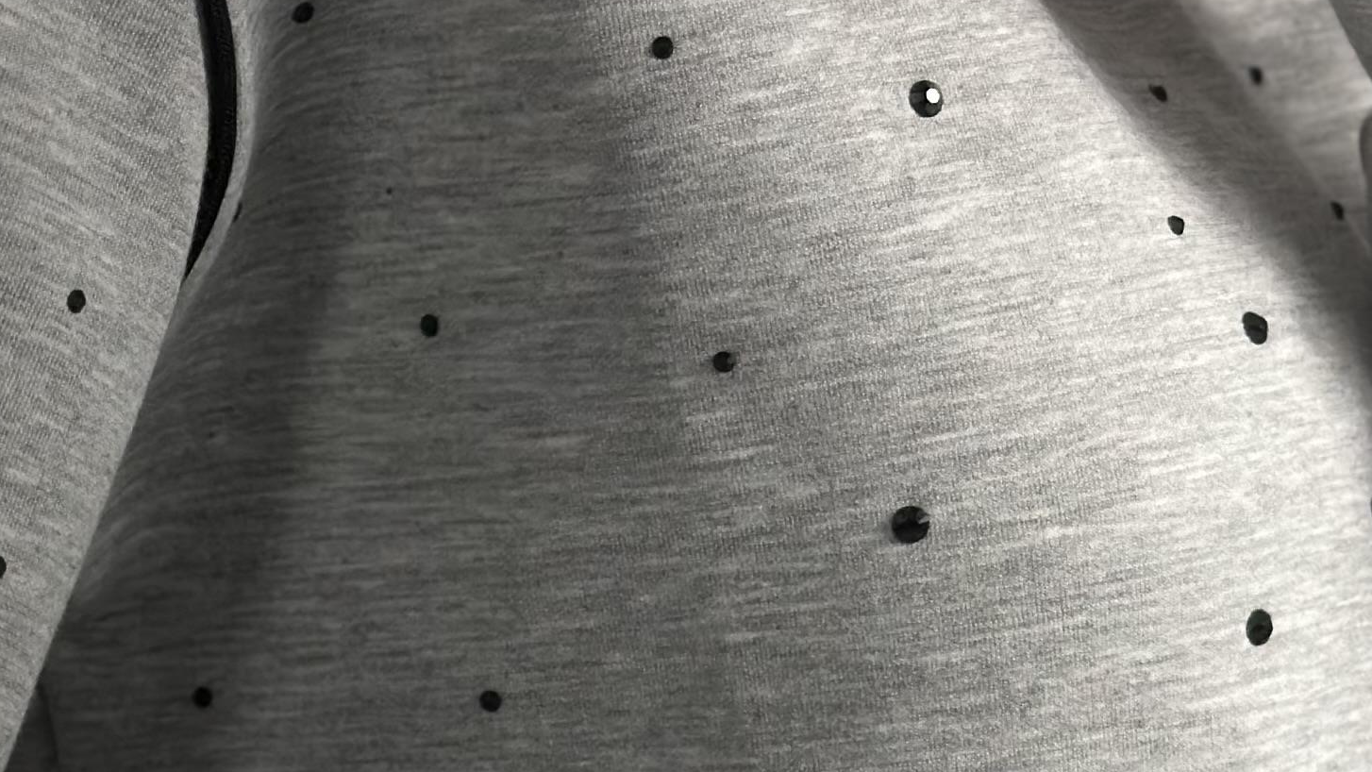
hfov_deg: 14.7
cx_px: 285
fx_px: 5275
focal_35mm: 145
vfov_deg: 8.3
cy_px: 849
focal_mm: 6.86
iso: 64
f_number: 1.78
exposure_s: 1/173
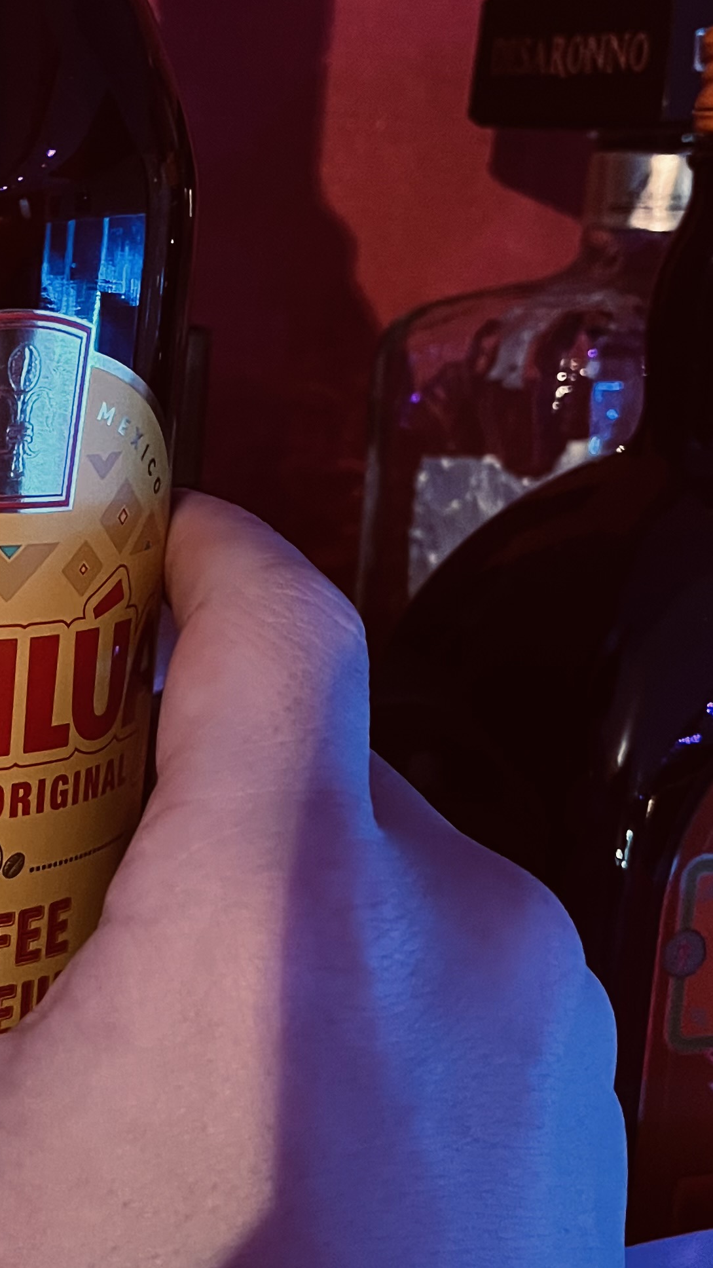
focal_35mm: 59
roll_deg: -2.9
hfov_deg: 19.8
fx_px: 1983
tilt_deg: -10.9
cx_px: 6
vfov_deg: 35.3
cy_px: 519
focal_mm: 5.1
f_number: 1.6
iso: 800
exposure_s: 1/30
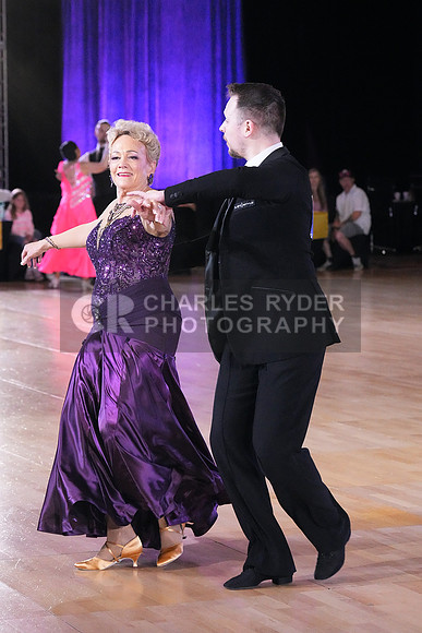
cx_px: 211
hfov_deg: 11.8
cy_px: 316
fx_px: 2038
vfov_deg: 17.6
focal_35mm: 116
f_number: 6.3
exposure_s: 1/400
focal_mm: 116
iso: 16000
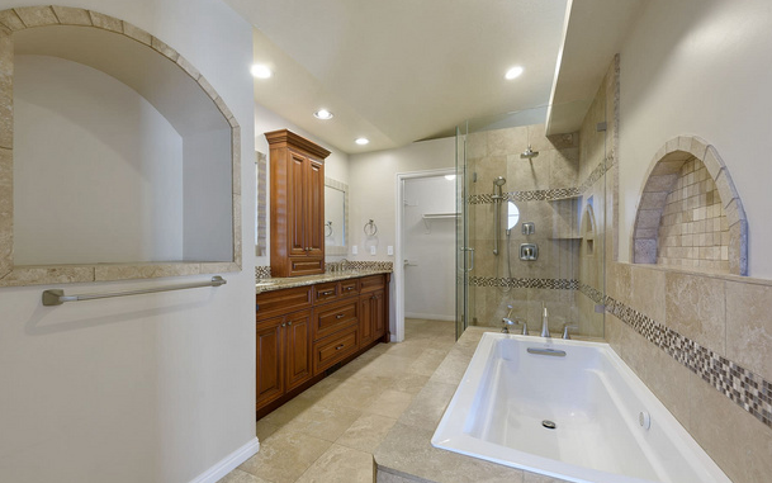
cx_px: 382
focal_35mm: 15
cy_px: 253
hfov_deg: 101.4
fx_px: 316
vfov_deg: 74.8
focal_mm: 14
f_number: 8
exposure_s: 1/1.67
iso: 100
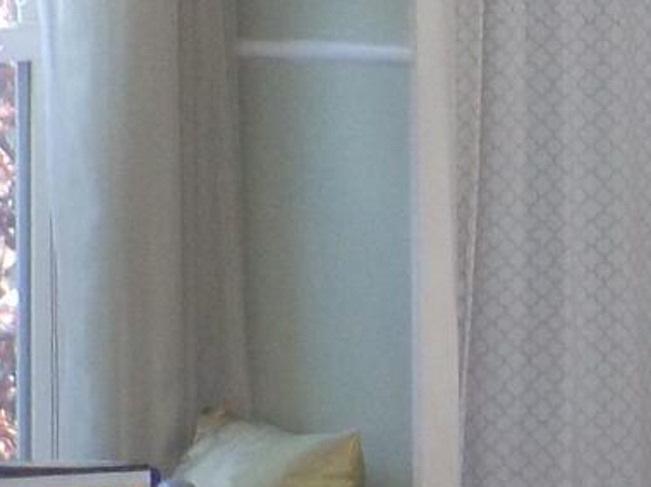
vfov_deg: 9.1
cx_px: 830
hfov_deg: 11.9
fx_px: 3046
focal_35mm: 162
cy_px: -41
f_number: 3.3
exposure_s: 1/30
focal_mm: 4.1
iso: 200
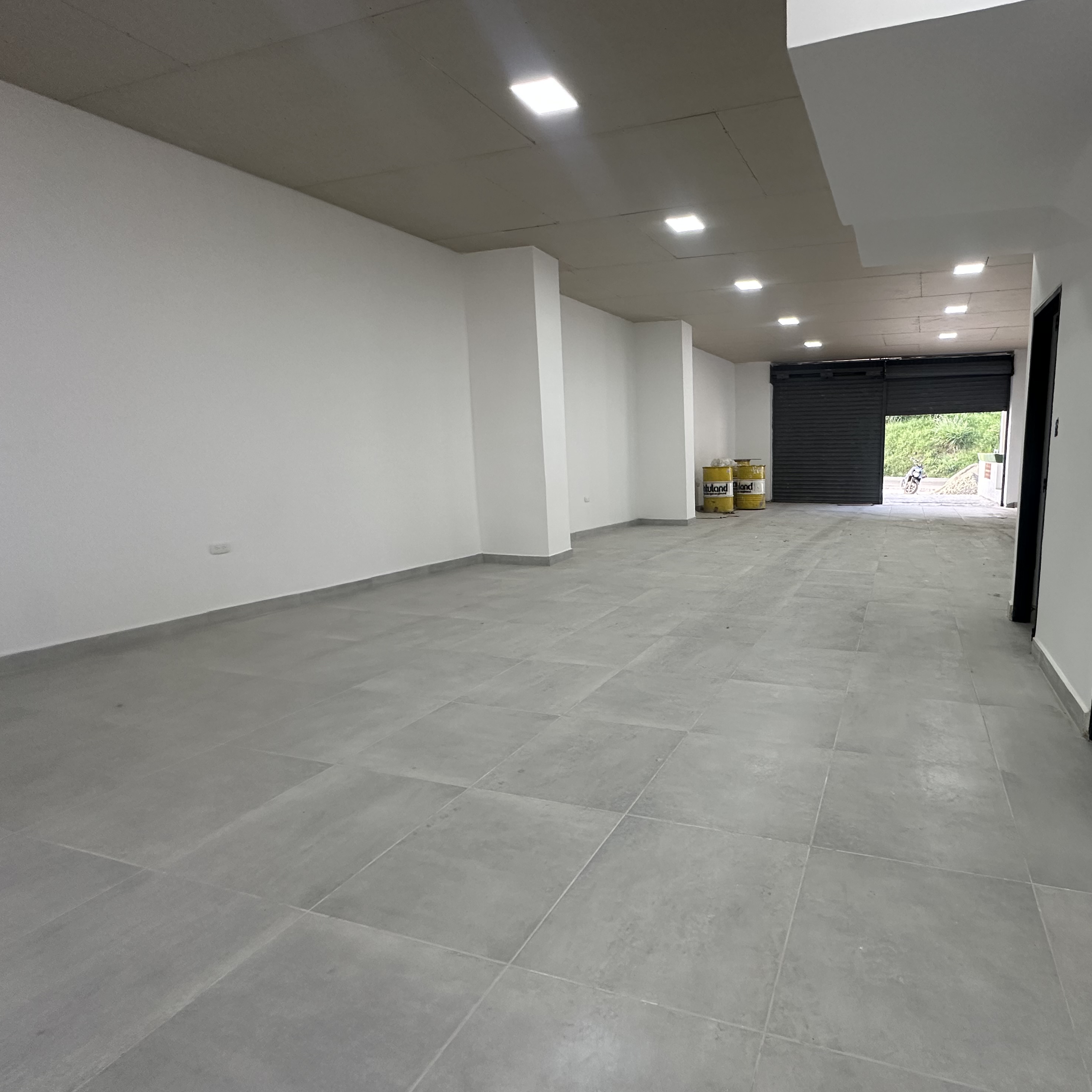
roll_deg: +0.6
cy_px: 551
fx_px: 607
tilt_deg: -9.2
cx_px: 731
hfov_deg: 81.0
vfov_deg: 84.0
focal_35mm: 17
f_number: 2.2
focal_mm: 2.22
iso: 200
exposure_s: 1/120
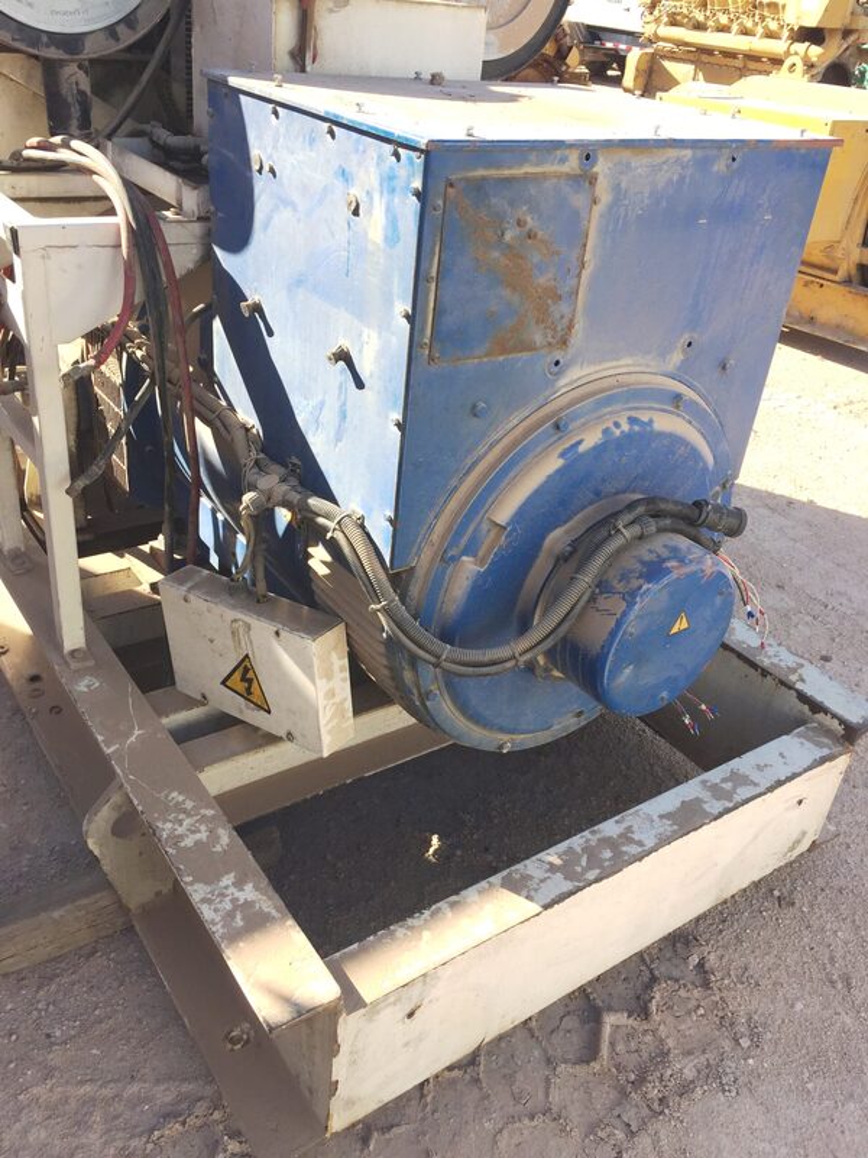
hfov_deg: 48.2
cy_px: 579
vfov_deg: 61.7
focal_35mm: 29
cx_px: 434
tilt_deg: -31.4
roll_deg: -6.2
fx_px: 970
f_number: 2.2
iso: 32
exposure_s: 1/732
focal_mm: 4.15
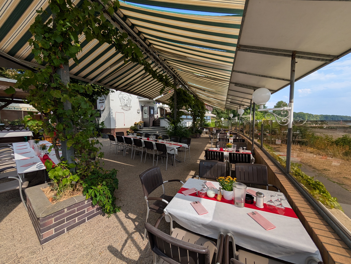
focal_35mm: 12
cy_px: 132
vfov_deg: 94.6
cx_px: 176
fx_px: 122
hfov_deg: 110.5
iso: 53
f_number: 1.7
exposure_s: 1/1828
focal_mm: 2.02
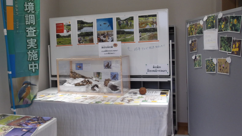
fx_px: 244
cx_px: 88
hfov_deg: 52.1
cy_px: 61
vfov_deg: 31.2
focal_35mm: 38
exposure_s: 1/30
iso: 181
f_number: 3
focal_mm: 4.9
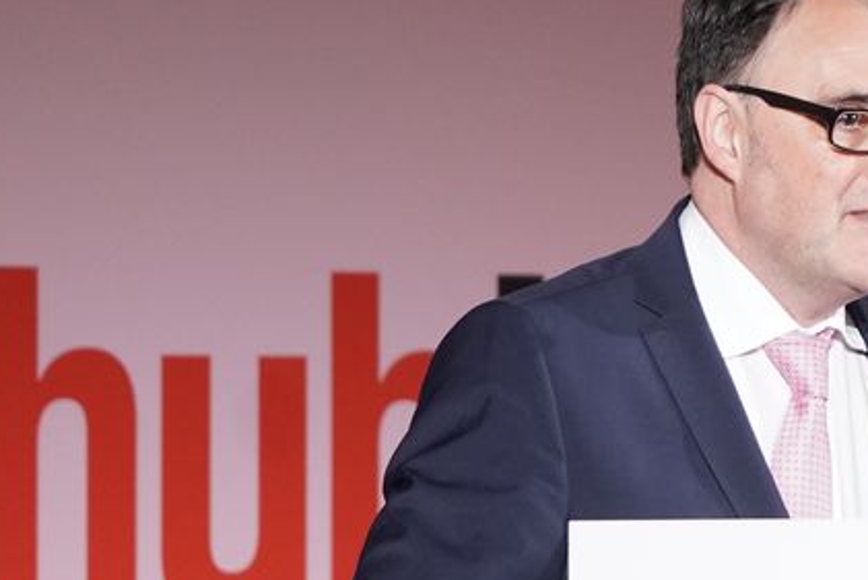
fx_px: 10781
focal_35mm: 447
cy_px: 543
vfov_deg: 3.1
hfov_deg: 4.6
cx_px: 846
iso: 2500
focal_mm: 105
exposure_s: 1/160
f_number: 4
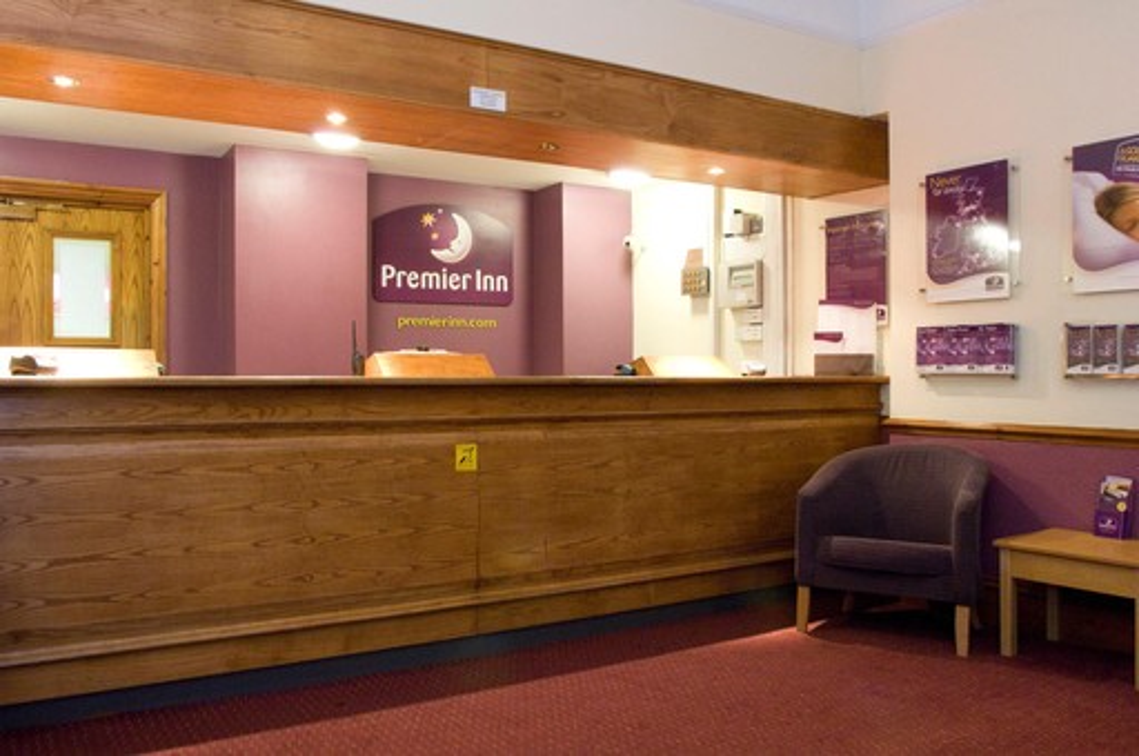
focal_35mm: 30
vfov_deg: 43.5
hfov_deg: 62.0
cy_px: 378
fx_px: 948
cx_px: 570
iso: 400
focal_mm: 20
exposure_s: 1/1.67
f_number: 8
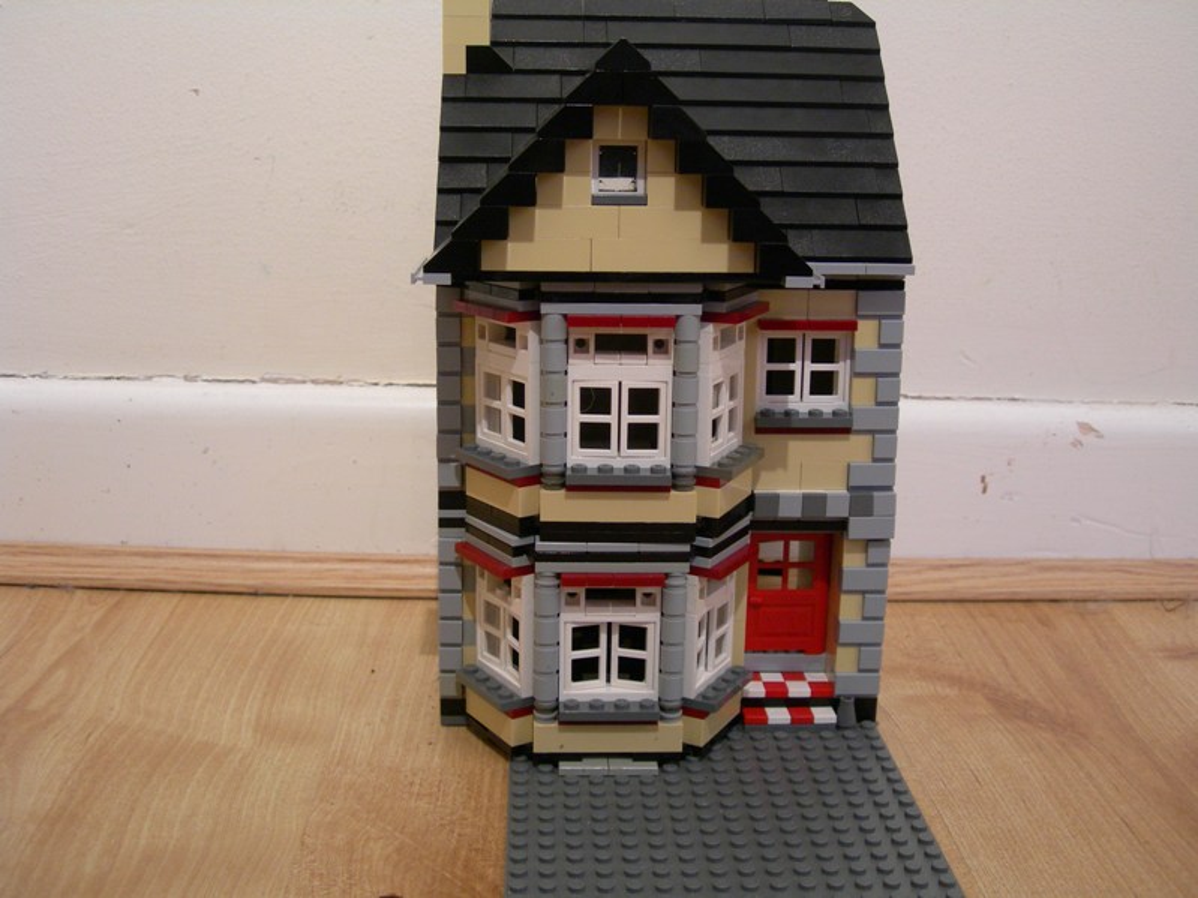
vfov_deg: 35.1
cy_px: 449
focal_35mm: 41
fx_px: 1419
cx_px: 599
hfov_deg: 45.8
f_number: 2.9
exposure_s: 1/3.7
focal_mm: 8.5
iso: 186
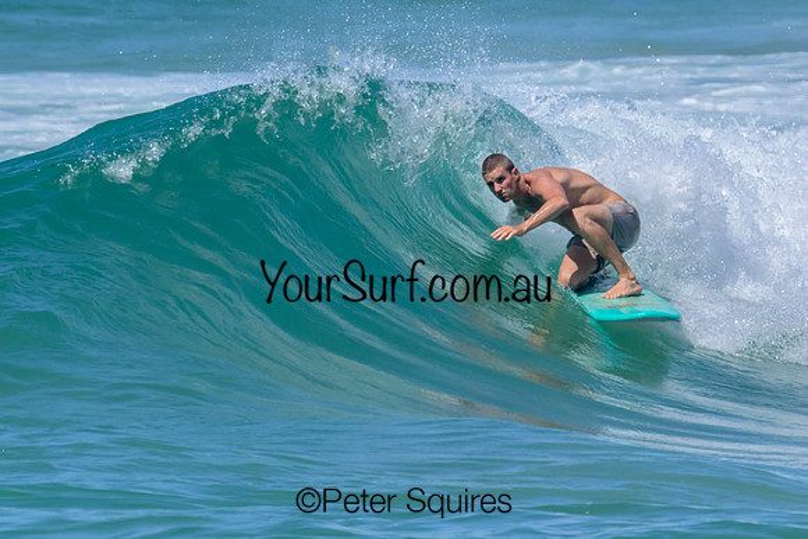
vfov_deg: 1.3
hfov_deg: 1.9
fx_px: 24397
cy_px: 173
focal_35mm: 1087
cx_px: 549
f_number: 16
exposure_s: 1/2000
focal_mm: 800
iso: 1400
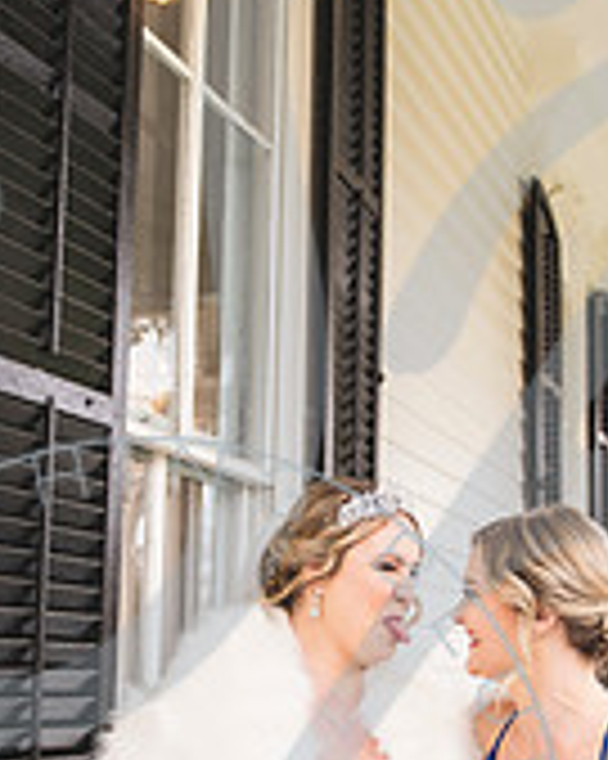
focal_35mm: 60
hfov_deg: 25.3
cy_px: 513
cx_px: 351
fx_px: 1351
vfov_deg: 31.2
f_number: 2.8
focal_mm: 24
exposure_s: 1/200
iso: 100
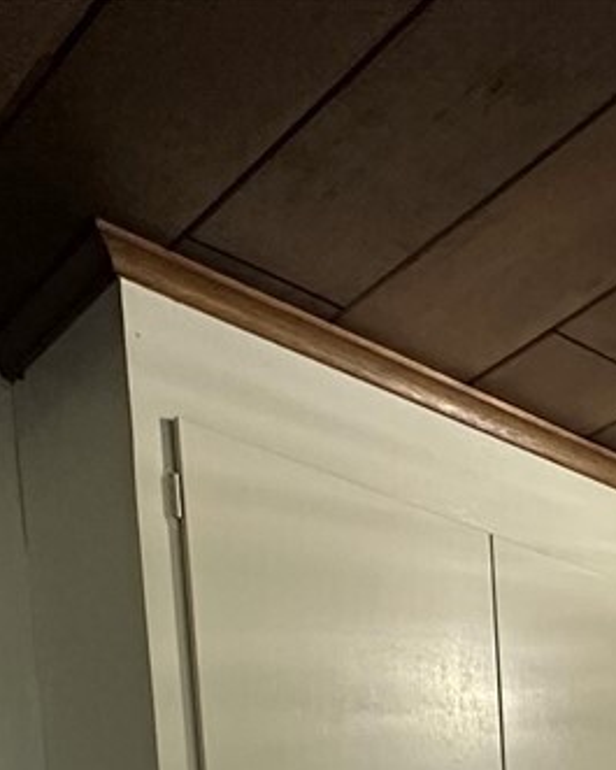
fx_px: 1503
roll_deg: +1.4
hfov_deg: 20.3
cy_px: 1391
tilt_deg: -7.7
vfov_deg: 20.3
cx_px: 890
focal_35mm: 66
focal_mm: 2.22
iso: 250
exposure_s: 1/60
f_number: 2.2
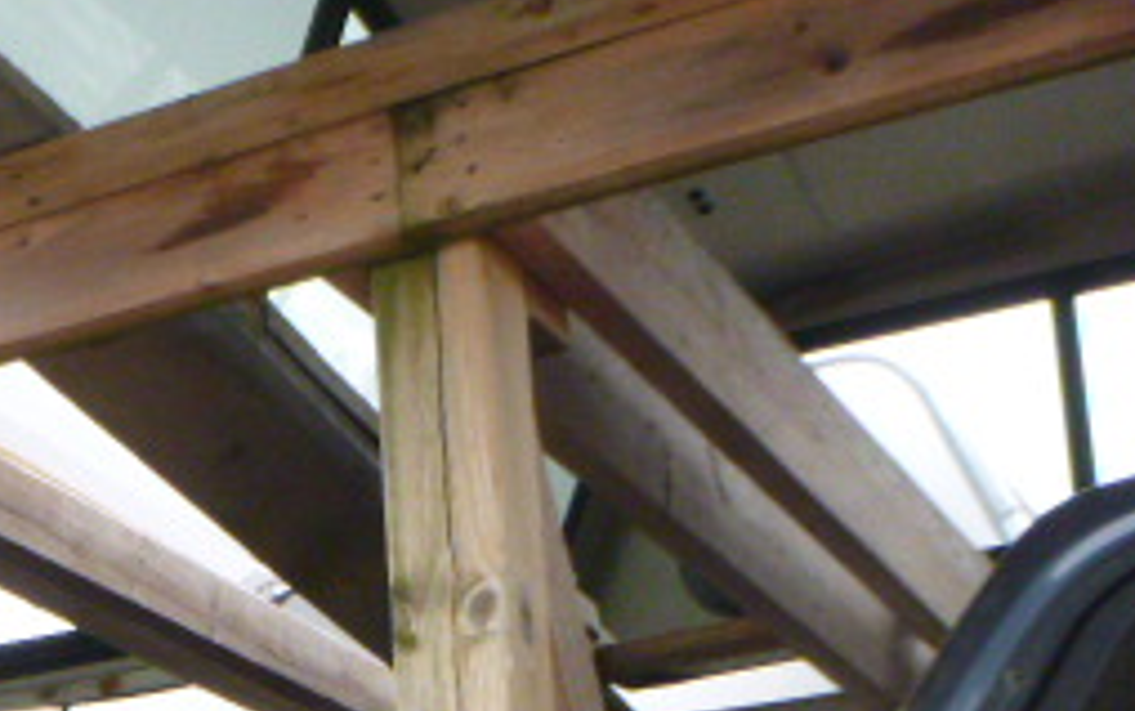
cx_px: -156
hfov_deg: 22.1
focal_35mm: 88
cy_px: 1037
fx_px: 2723
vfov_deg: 14.0
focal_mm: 5.9
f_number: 4.3
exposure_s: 1/250
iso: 400
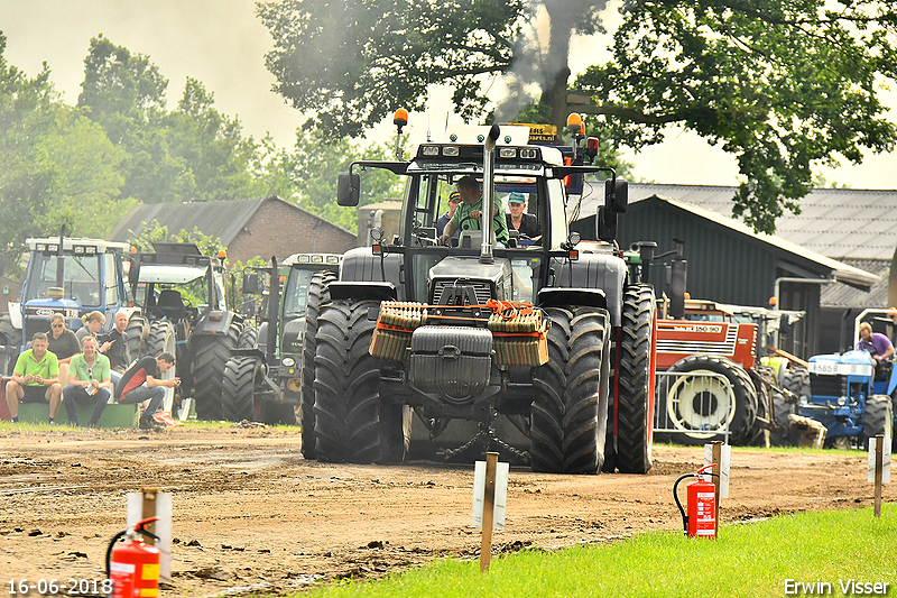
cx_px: 448
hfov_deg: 6.2
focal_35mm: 330
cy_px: 299
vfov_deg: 4.2
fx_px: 8220
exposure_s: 1/640
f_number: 9
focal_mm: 220
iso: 500
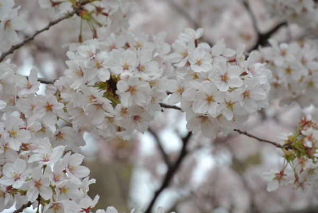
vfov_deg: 4.6
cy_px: 106
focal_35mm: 297
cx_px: 159
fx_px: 2627
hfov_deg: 6.9
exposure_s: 1/250
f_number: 5.6
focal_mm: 110
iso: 200
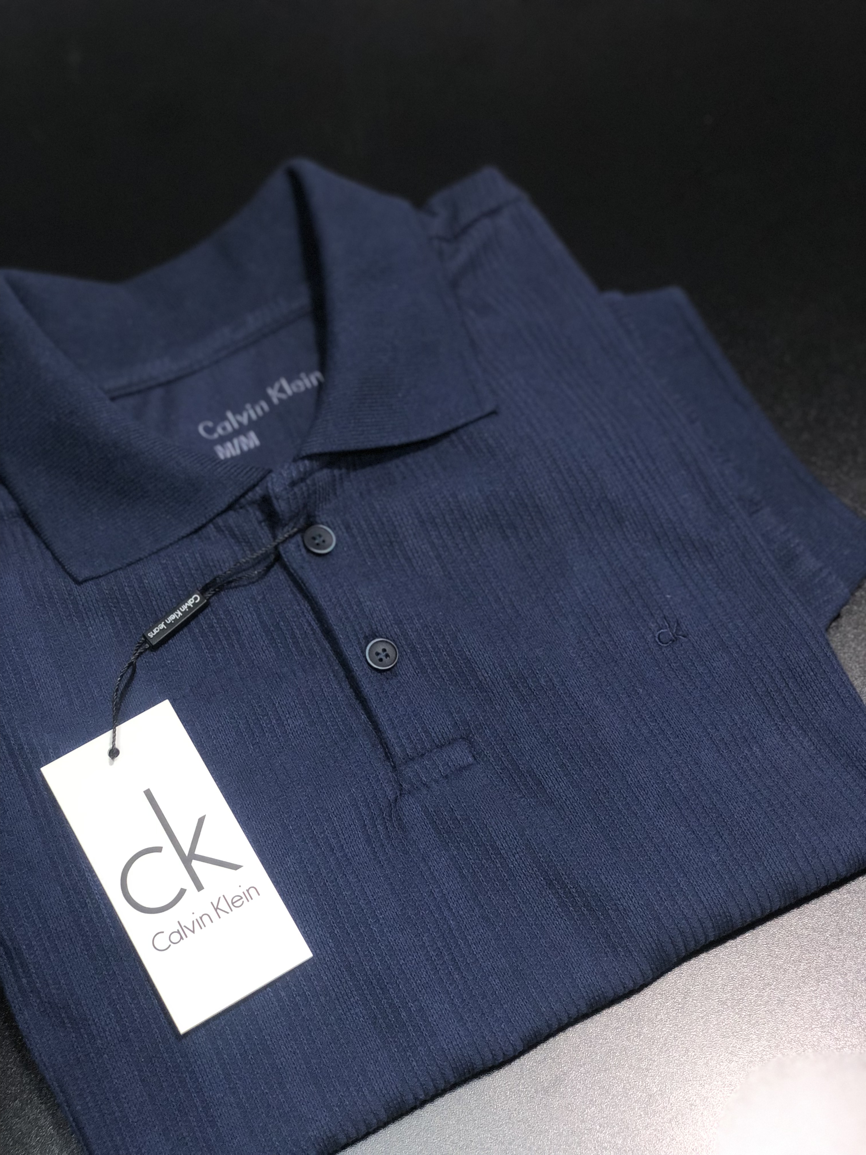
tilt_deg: -61.6
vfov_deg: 36.8
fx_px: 1735
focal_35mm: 52
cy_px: 578
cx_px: 433
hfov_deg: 28.0
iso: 80
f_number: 2.4
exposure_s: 1/60
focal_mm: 6
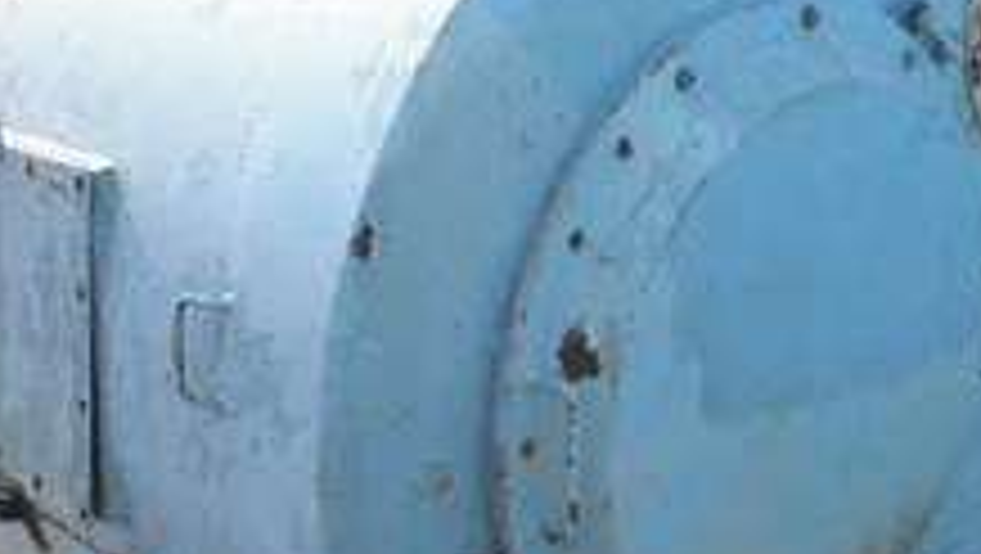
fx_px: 1458
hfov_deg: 36.9
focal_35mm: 56
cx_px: 634
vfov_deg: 21.4
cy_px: 356
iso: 64
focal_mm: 5
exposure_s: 1/80
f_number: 8.5
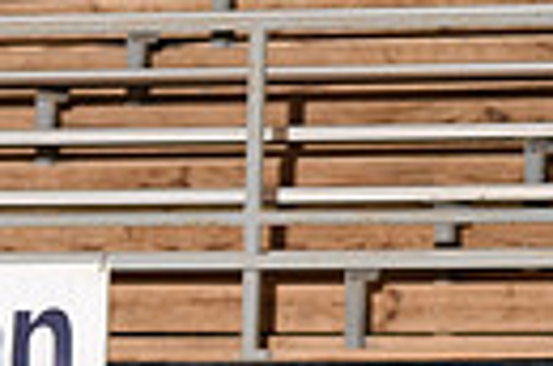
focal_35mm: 940
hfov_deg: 2.2
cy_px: 802
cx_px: -647
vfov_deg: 1.5
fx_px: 14404
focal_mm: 210
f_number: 5.6
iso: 1000
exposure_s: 1/250
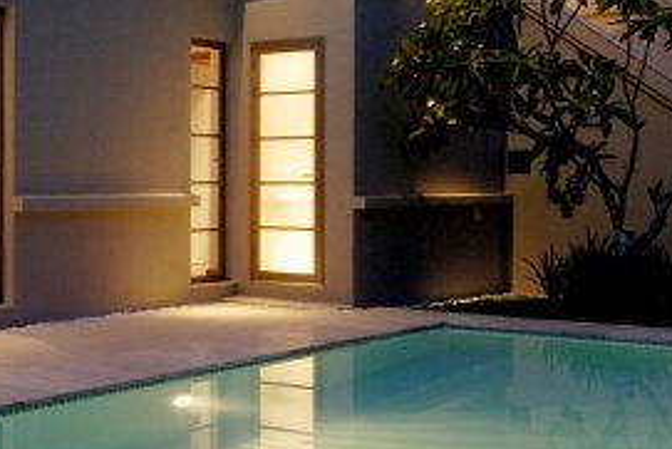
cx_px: 10
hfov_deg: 28.0
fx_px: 1270
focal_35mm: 68
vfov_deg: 20.0
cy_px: 172
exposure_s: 3
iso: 200
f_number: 10
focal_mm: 12
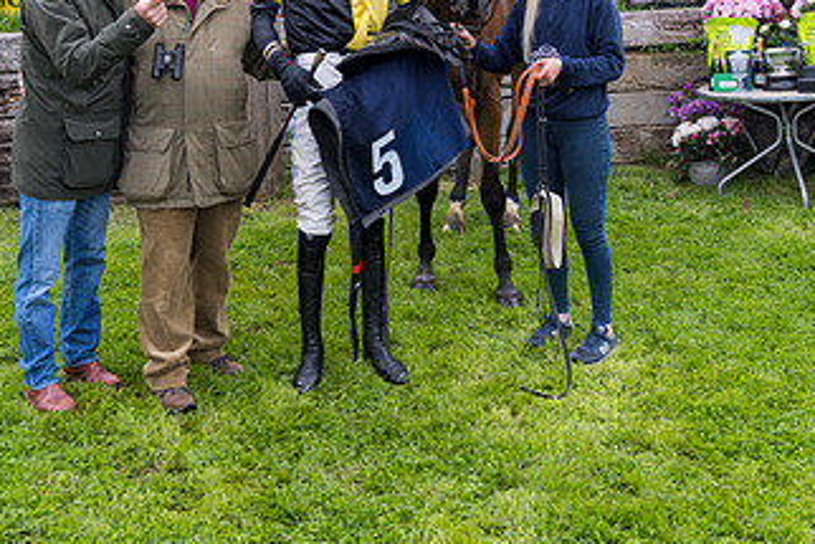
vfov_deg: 29.1
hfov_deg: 43.6
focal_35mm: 45
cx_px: 390
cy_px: 97
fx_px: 1019
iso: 250
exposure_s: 1/400
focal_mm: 25
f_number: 5
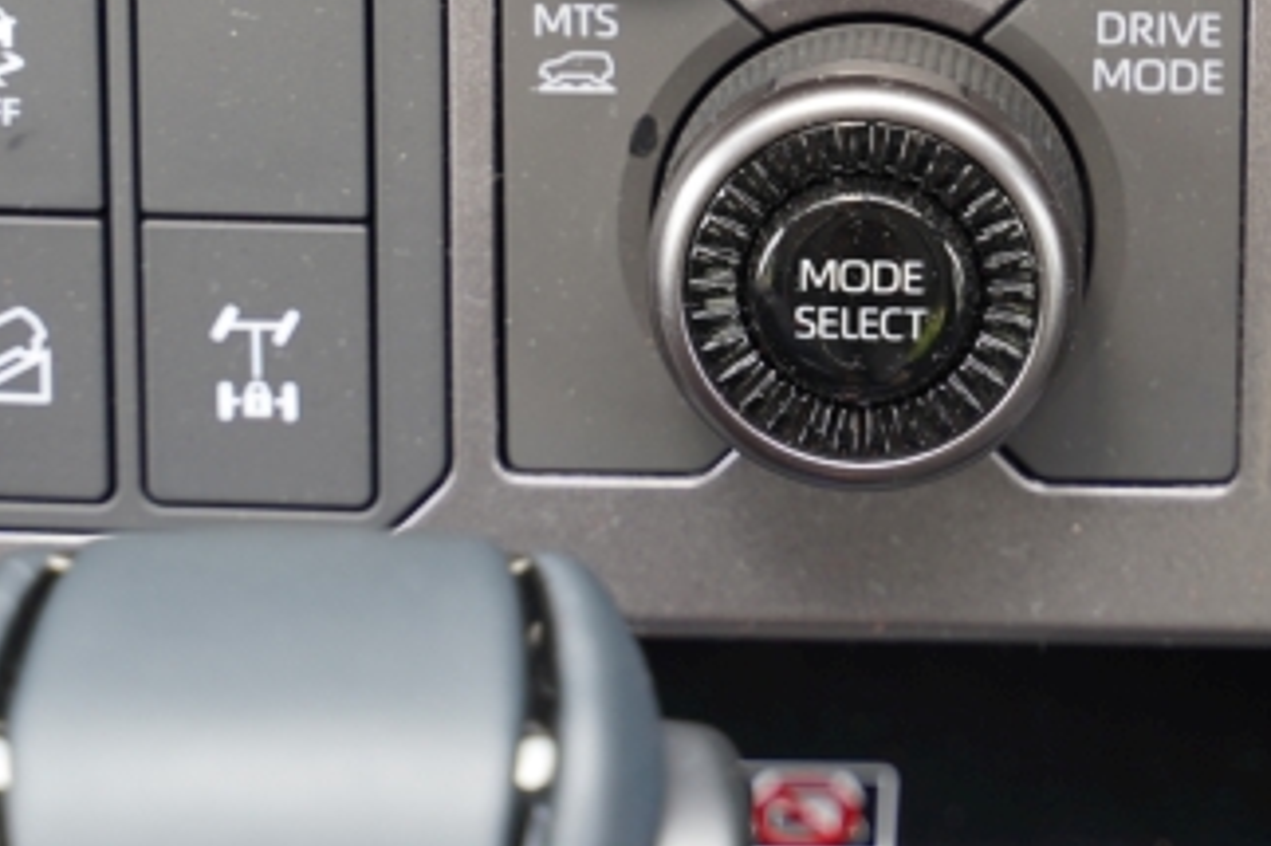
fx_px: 5857
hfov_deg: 12.4
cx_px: 940
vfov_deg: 8.2
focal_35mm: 166
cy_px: 136
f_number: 3.5
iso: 100
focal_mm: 67
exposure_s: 1/50
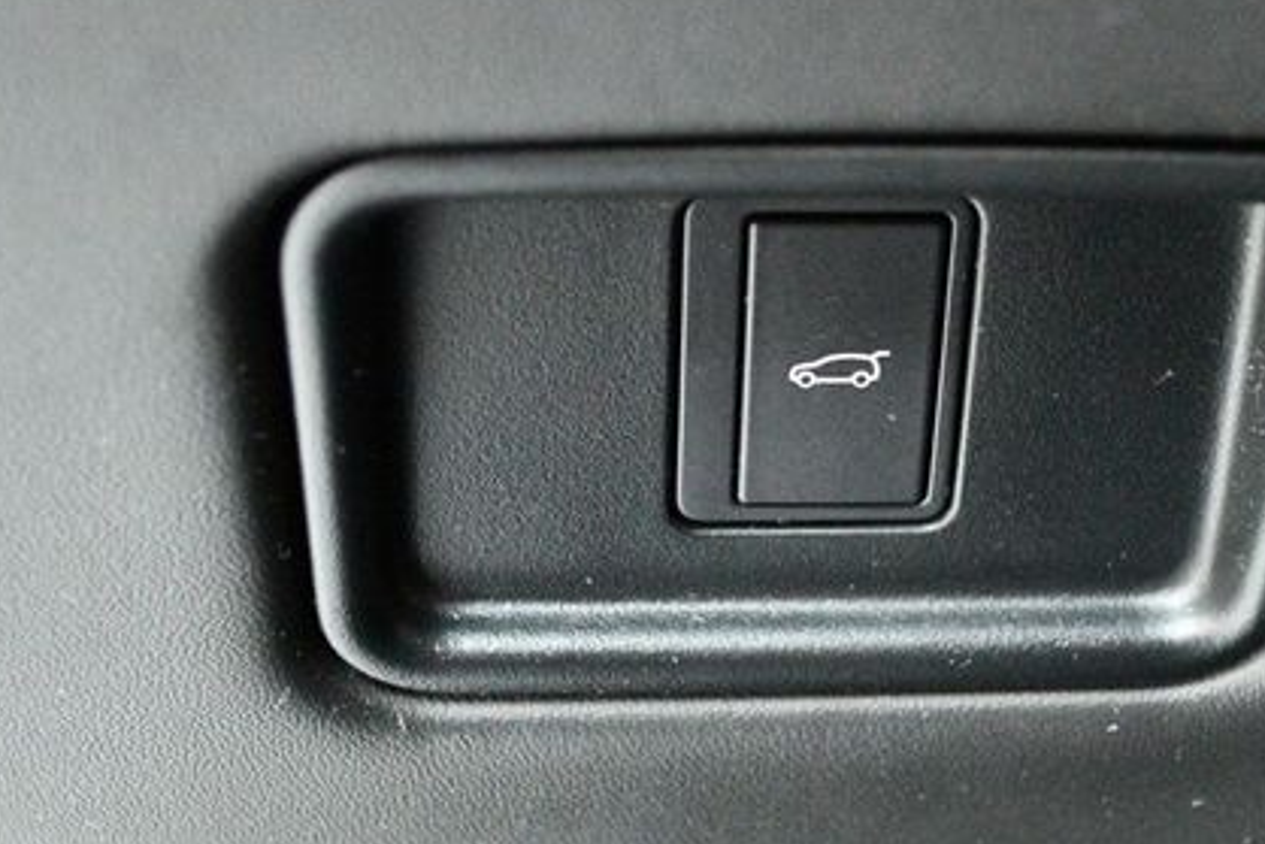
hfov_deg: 25.9
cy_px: 360
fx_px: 2742
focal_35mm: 78
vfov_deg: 17.5
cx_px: 829
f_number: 5
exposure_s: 1/20
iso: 12800
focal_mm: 34
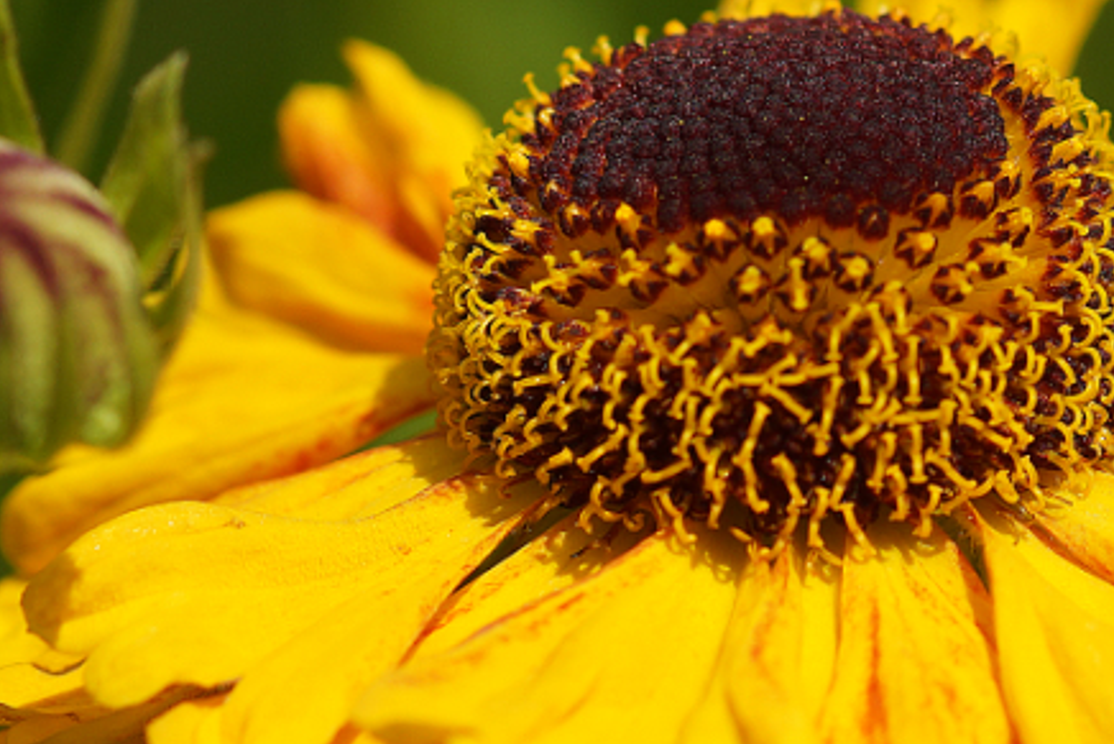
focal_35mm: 413
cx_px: 843
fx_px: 12784
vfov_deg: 3.3
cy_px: 550
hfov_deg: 5.0
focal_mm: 100
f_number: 5
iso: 100
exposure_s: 1/500
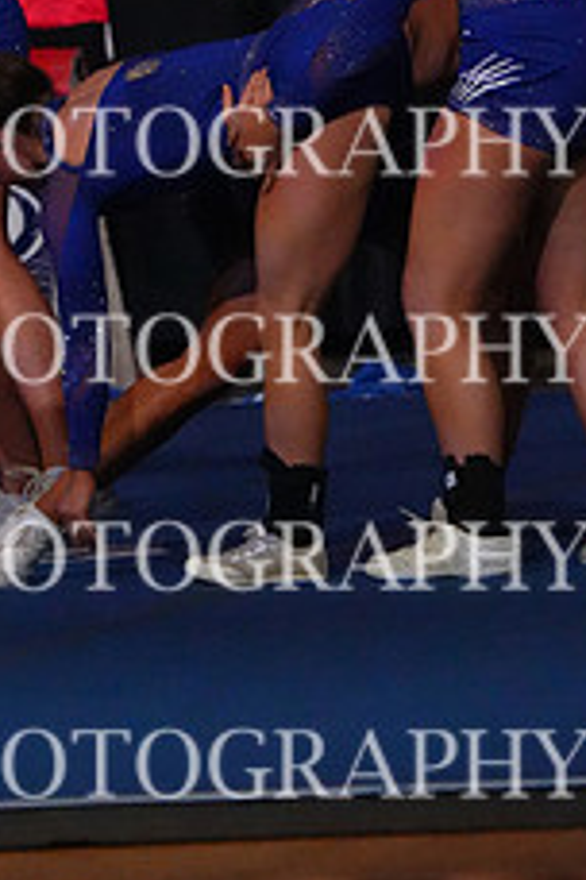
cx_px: -152
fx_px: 13648
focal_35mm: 559
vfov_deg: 3.7
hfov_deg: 2.5
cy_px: -170
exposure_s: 1/1250
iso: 16000
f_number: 5.6
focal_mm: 220
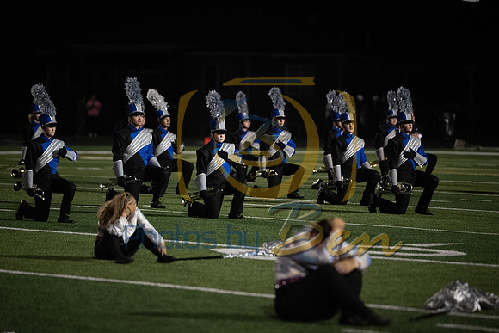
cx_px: 250
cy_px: 166
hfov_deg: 10.3
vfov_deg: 6.9
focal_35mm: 200
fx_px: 2773
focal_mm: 200
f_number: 2.8
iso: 5000
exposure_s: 1/1250
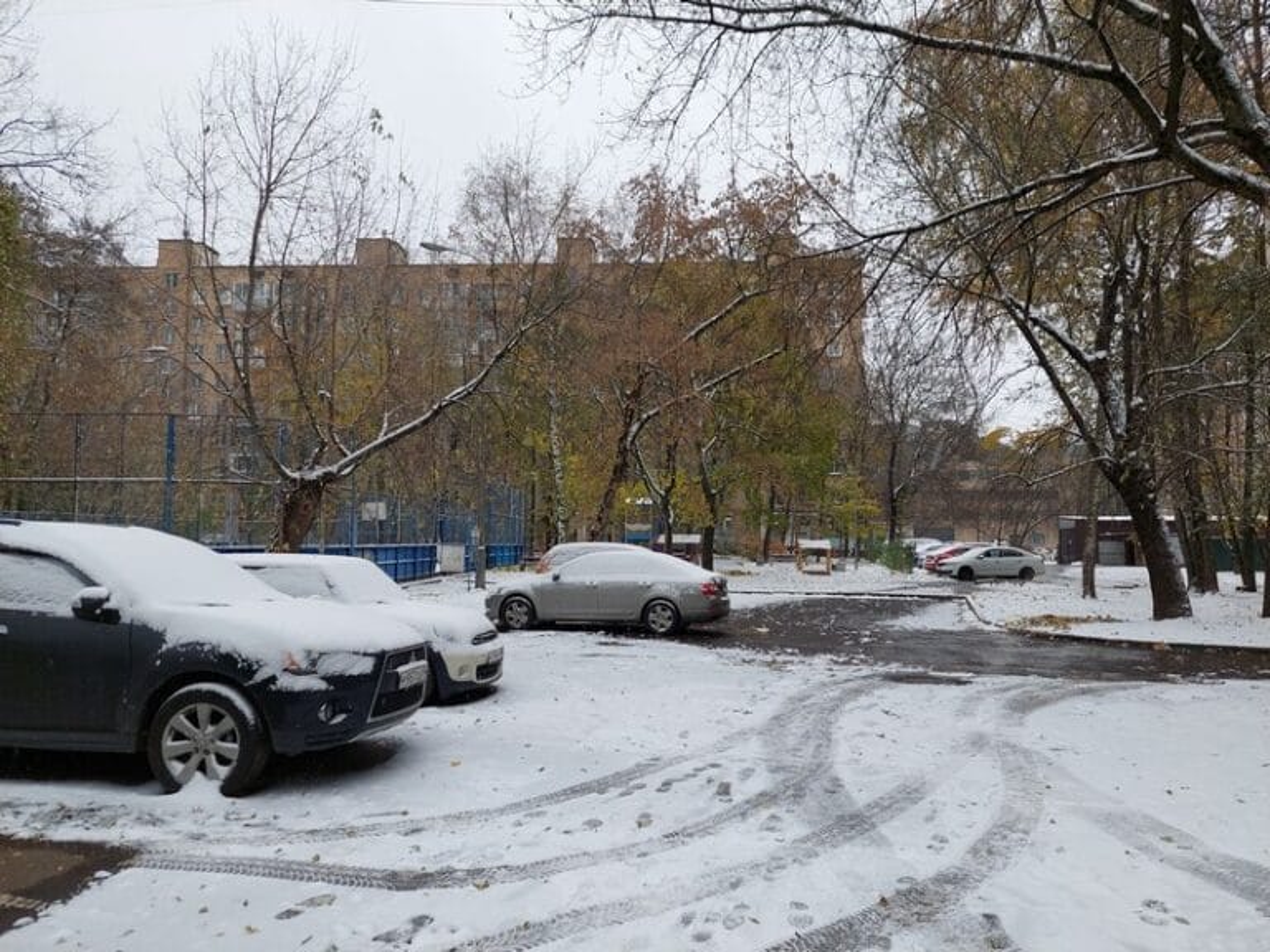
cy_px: 476
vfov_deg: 56.8
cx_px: 635
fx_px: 881
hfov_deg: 71.6
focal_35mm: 24
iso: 50
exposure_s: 1/100
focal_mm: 5.23
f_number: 1.8
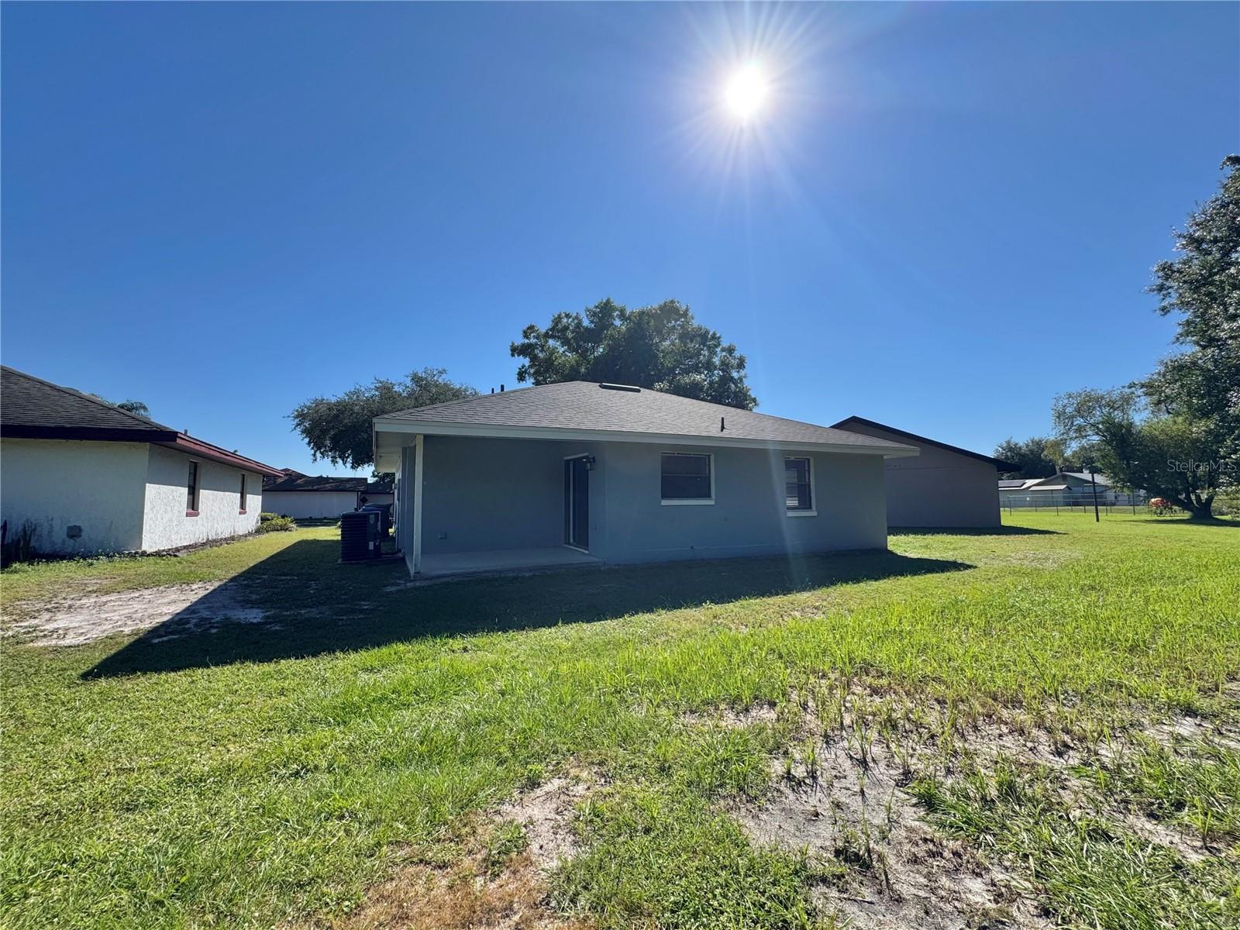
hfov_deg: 102.1
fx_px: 502
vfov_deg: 85.7
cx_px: 620
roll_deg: +0.0
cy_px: 465
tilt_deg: +6.5
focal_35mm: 14
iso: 50
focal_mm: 2.22
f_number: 2.2
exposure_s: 1/1789
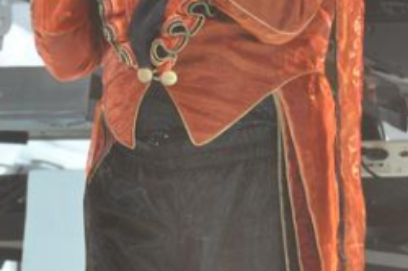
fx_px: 10866
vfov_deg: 1.4
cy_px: 7
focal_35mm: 960
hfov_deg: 2.2
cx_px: 178
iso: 800
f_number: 6.7
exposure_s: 1/180
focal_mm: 200
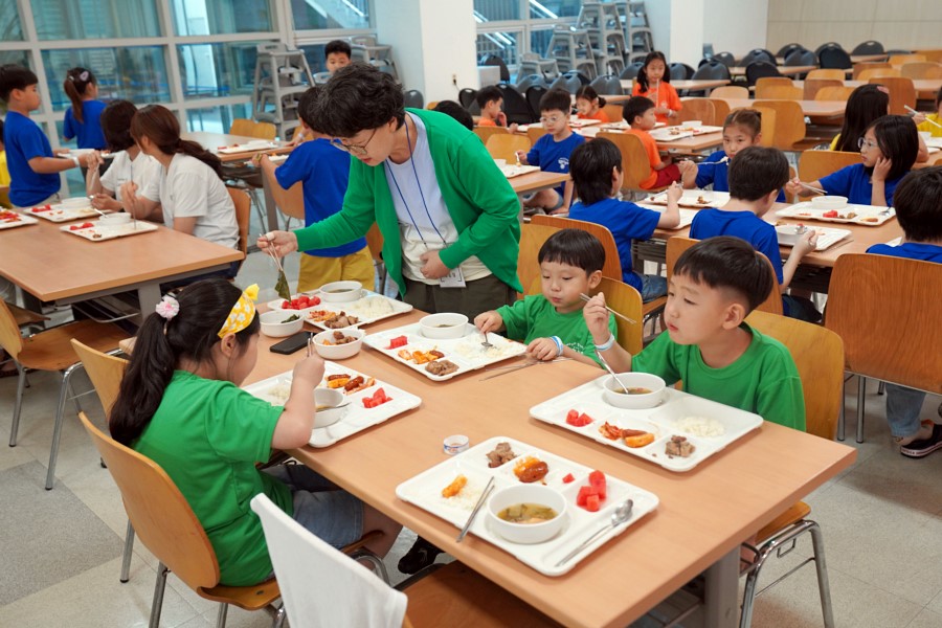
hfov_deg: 54.4
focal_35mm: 35
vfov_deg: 37.9
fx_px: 916
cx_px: 471
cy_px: 314
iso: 1250
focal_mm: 35
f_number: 4
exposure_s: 1/160
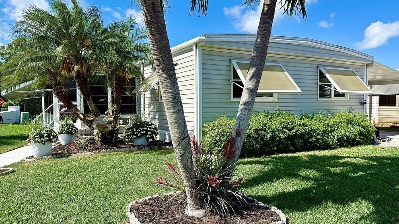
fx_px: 286
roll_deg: +0.9
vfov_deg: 42.9
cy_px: 121
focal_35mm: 27
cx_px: 206
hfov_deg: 69.8
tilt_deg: -3.2
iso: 80
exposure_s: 1/3759
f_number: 1.78
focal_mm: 6.76
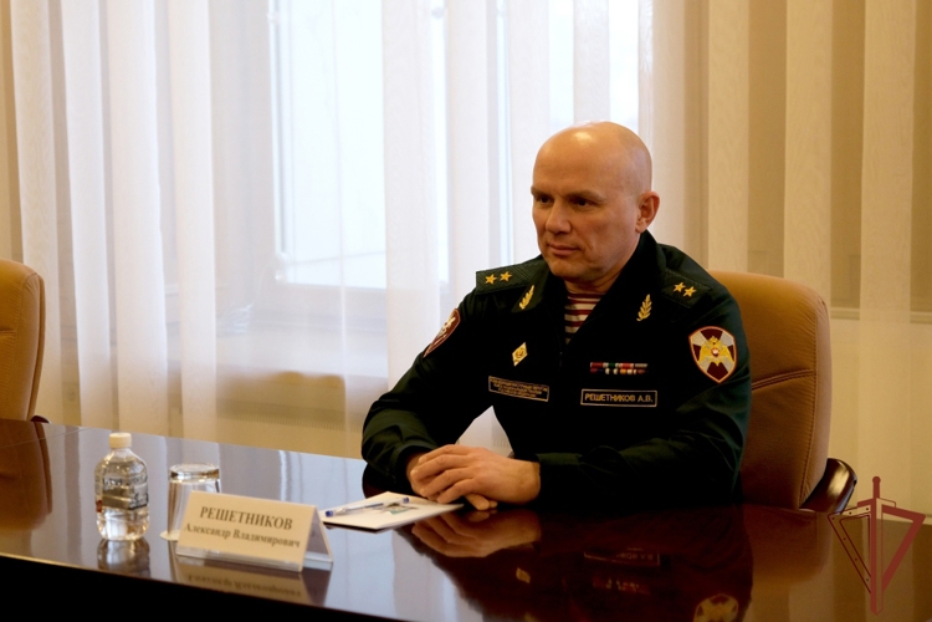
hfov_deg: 25.7
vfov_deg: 17.3
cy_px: 311
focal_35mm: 79
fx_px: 2045
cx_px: 466
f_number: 4
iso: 1250
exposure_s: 1/160
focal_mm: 52.4
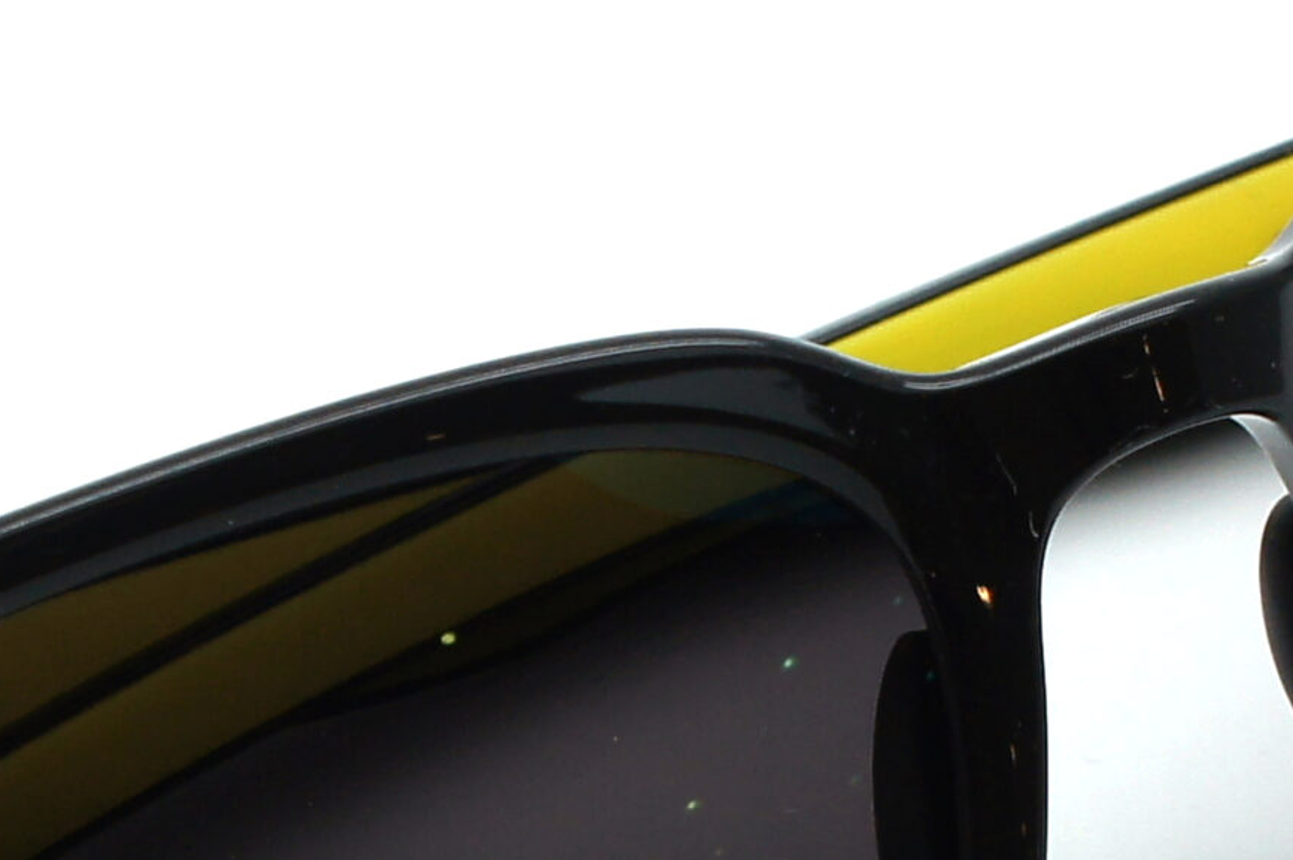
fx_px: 5959
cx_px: 625
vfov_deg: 8.2
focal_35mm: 166
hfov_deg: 12.4
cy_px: 841
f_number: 7.1
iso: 200
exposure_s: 1/200
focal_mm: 20
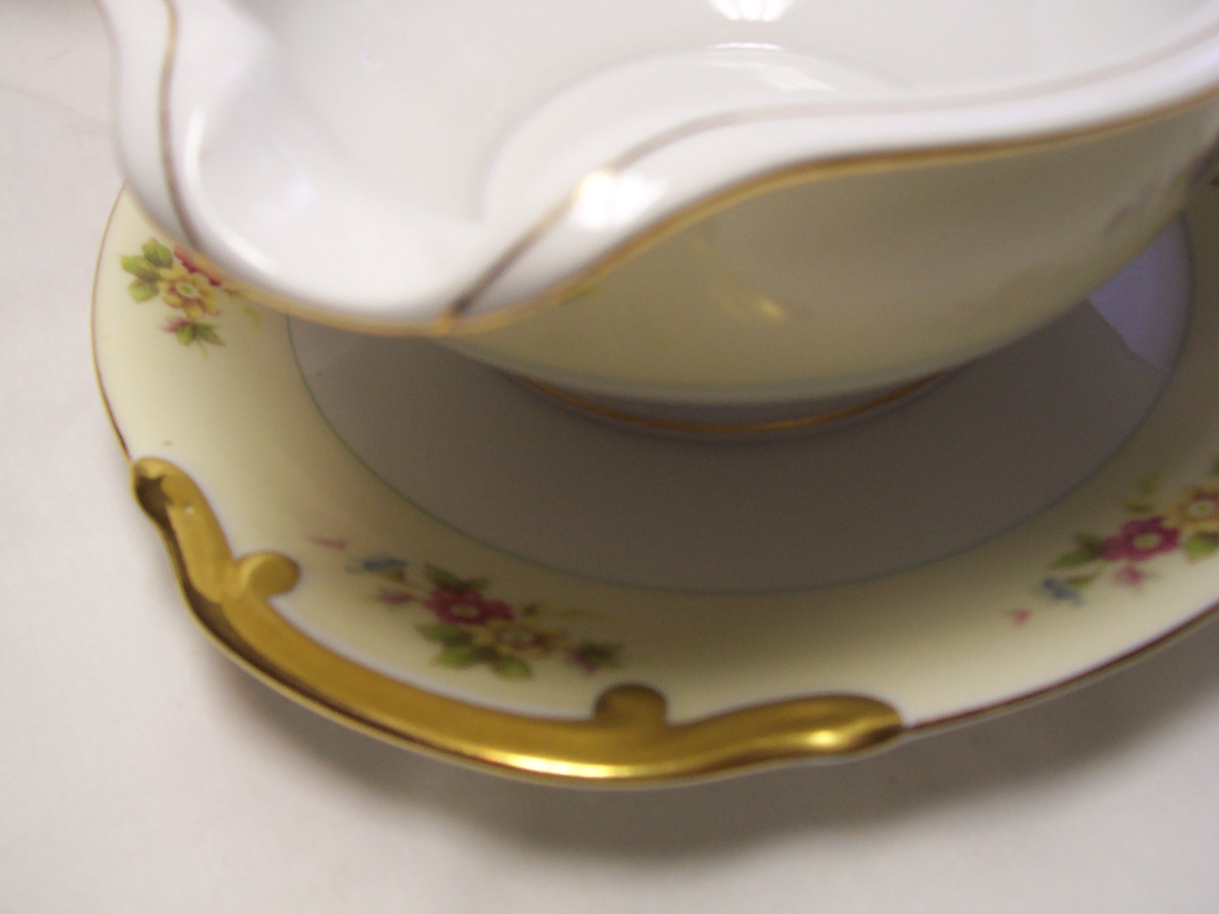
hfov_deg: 50.1
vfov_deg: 38.7
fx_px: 1303
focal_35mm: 37
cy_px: 457
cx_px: 610
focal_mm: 5.6
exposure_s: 1/60
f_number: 2.8
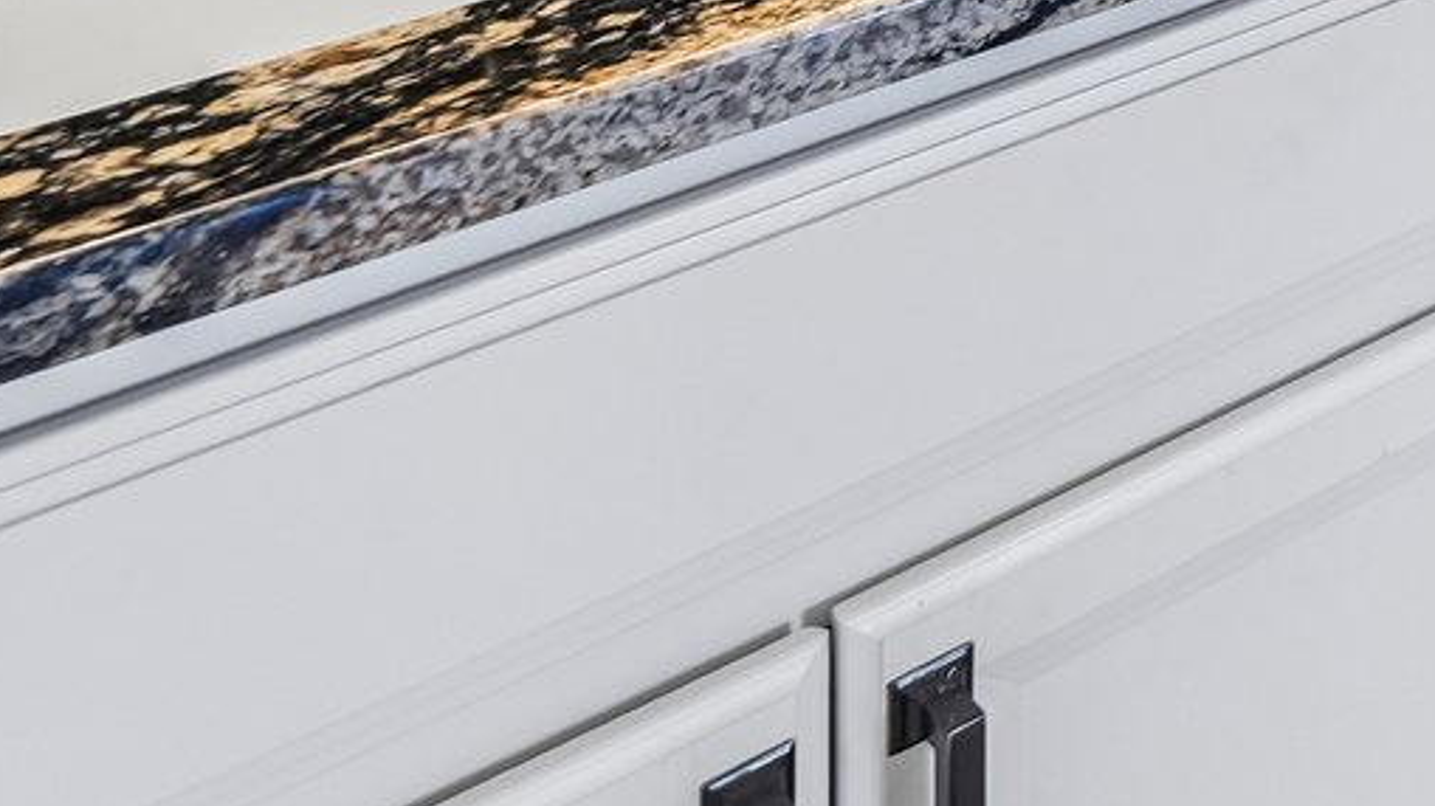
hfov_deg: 22.6
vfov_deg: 14.5
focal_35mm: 59
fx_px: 2244
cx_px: 2506
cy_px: -1047
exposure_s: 1/13
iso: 400
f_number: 8
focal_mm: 14
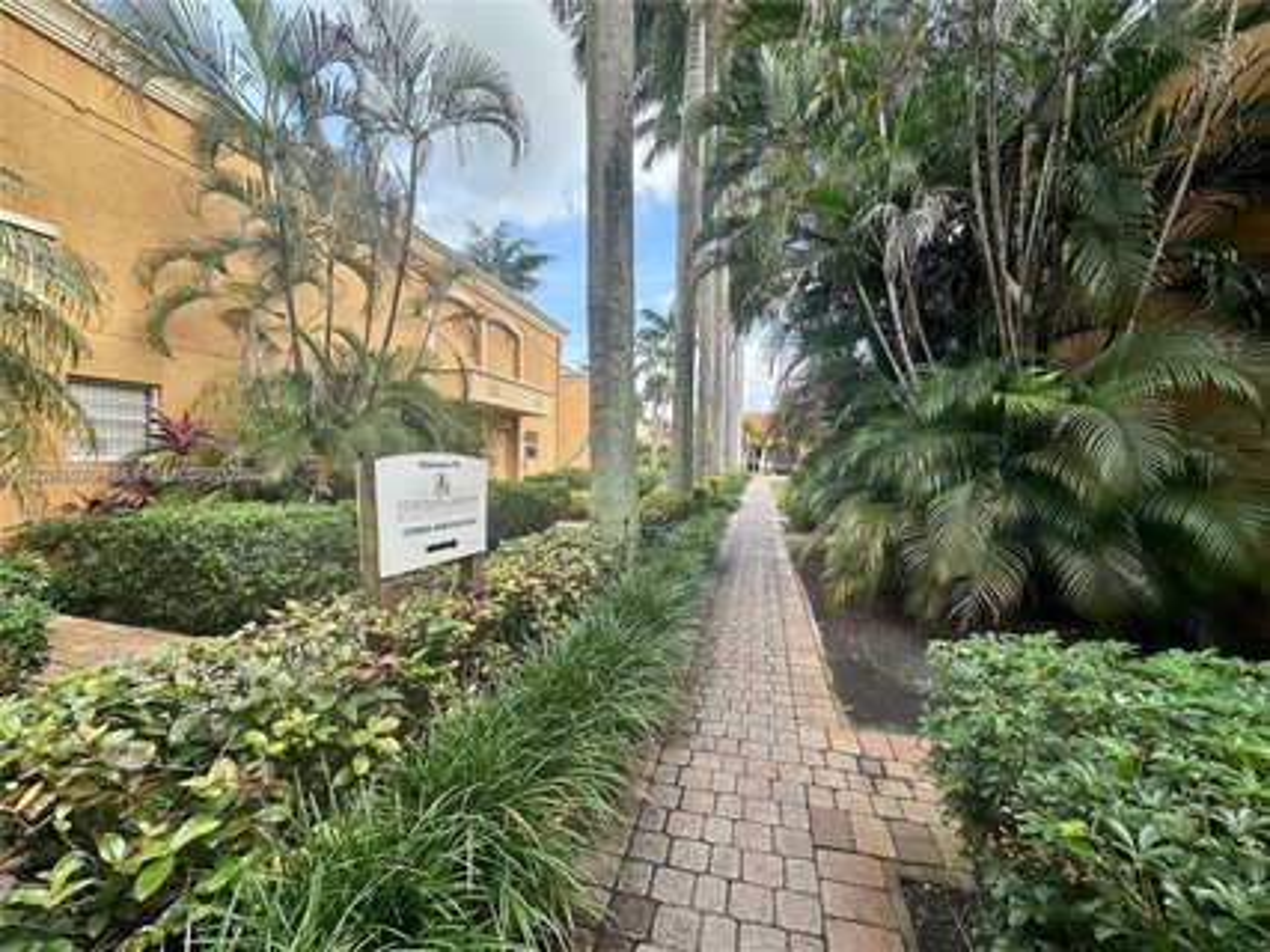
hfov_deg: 102.1
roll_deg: -1.0
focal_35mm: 14
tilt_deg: -2.1
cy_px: 476
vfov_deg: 85.6
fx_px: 513
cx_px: 635
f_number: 2.2
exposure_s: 1/392
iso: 40
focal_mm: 2.22
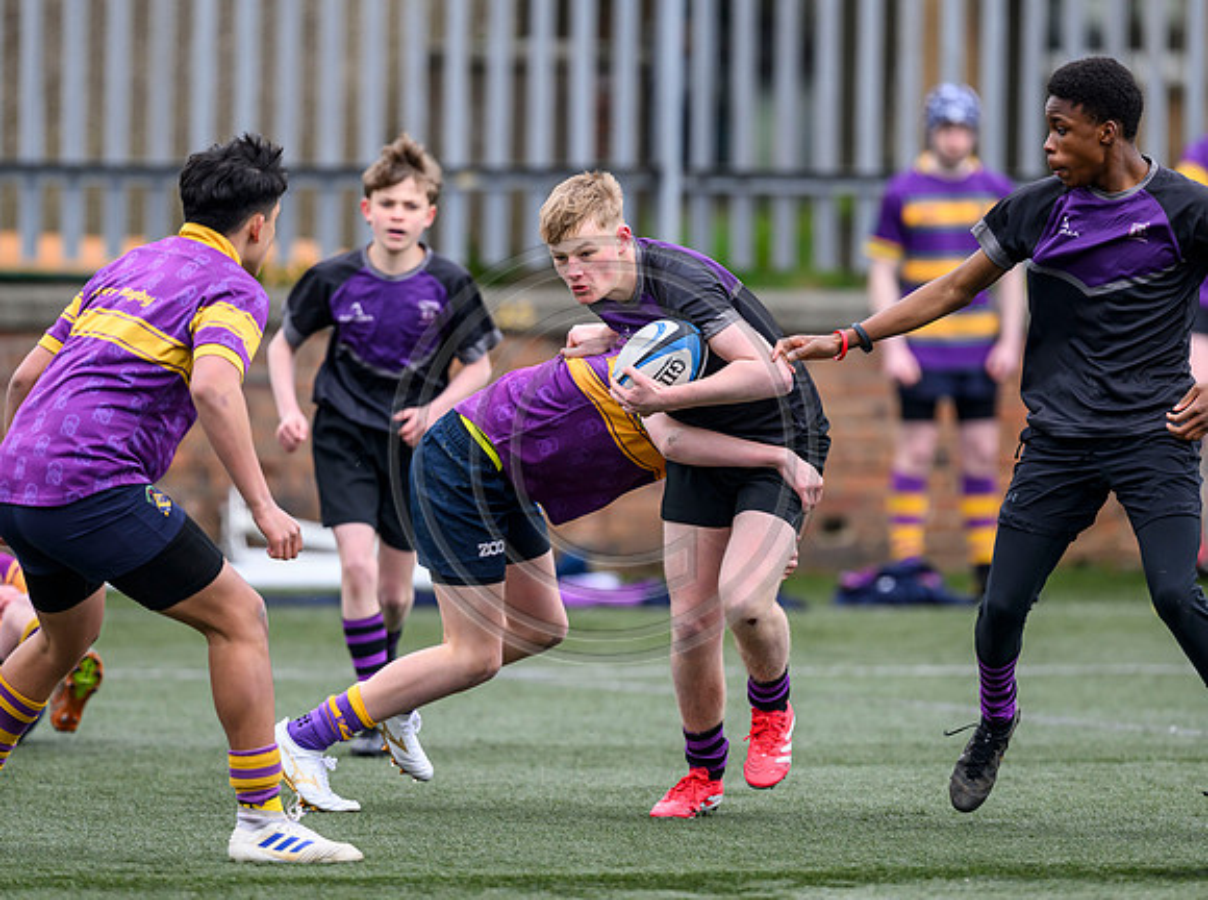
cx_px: 564
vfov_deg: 3.0
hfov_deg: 4.0
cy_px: 419
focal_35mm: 500
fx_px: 17400
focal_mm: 400
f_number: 3.5
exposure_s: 1/2000
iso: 640
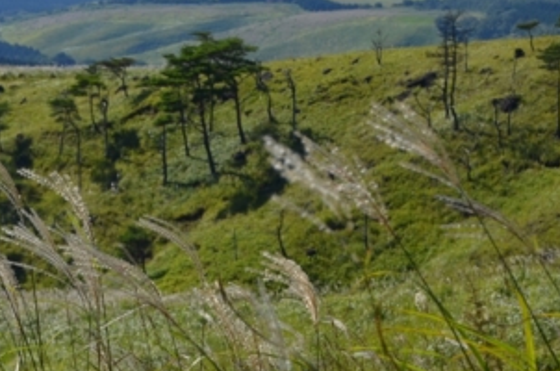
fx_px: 3511
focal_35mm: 226
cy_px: -29
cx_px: 282
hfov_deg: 9.1
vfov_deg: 6.0
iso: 100
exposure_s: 1/320
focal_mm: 65
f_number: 9
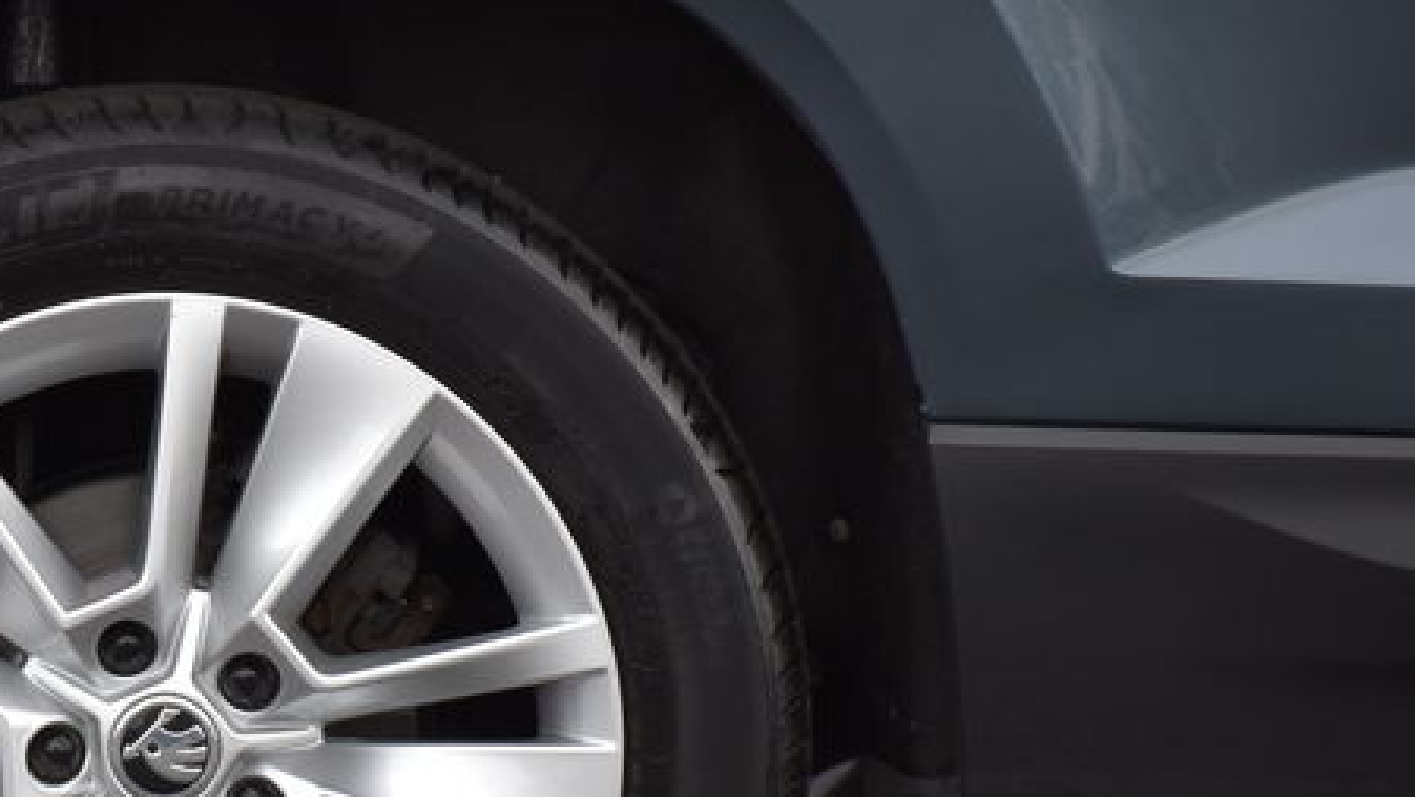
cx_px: 243
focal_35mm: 350
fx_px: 13138
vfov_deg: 3.5
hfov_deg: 6.2
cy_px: 613
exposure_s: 1/250
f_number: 5.6
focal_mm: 100
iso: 400
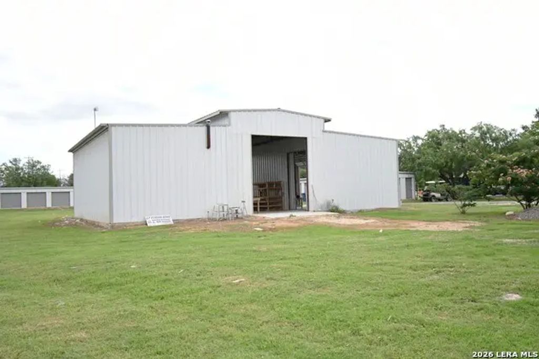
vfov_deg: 43.6
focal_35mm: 30
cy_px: 180
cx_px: 270
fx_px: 449
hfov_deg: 61.9
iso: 4000
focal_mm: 20
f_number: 5.6
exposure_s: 1/8000
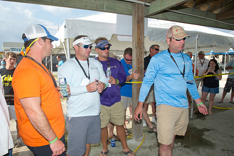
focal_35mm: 24
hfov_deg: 73.8
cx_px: 117
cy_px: 78
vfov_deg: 53.1
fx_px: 156
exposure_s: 1/250
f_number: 6.3
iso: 125
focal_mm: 24
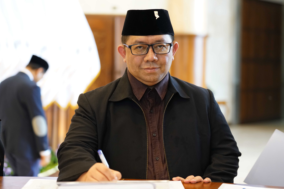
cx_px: 142
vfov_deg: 17.5
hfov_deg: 26.0
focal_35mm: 78
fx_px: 615
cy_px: 94
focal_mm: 78
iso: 2500
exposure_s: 1/125
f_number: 2.8
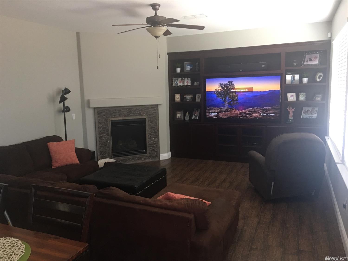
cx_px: 174
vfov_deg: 48.2
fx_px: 291
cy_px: 130
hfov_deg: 61.7
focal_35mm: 29
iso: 100
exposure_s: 1/15
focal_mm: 4.15
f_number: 2.2
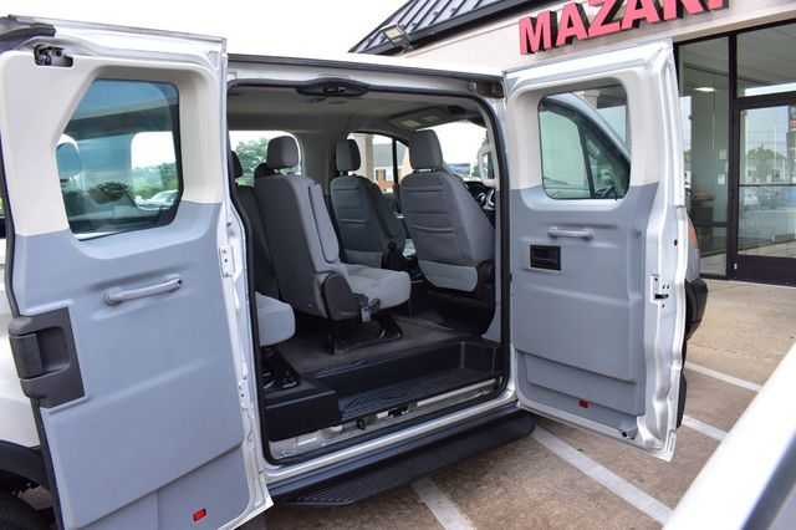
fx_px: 597
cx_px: 398
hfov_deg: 67.4
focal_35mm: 27
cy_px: 265
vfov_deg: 47.9
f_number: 9
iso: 400
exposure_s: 1/125
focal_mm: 18
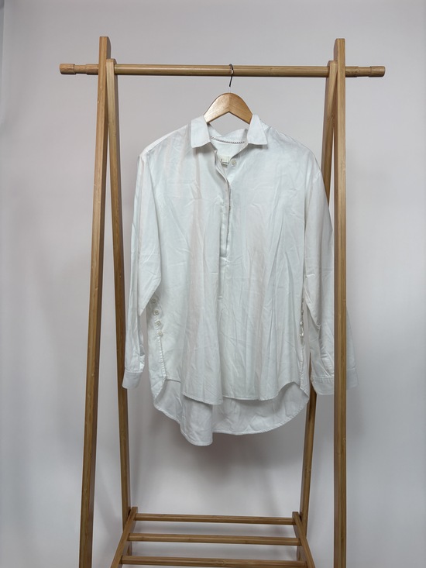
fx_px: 426
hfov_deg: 53.1
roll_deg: -1.3
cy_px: 284
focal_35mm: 26
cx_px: 213
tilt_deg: -3.4
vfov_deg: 67.3
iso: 40
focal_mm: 5.96
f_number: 1.6
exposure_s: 1/181
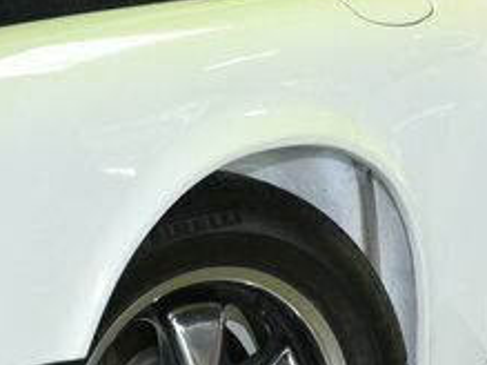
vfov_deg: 8.5
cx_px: 156
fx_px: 2447
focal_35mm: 174
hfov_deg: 11.4
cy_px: -24
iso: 400
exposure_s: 1/80
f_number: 4.5
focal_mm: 22
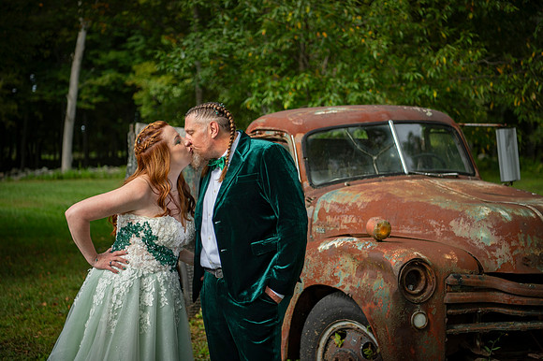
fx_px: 944
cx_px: 272
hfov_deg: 32.1
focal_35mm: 63
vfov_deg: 21.7
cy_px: 180
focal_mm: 62
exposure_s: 1/1250
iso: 400
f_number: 2.8
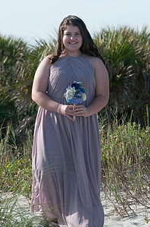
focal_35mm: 302
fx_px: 1894
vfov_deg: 6.8
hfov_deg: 4.5
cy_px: 112
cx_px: 70
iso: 100
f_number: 10
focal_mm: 130
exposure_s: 1/250
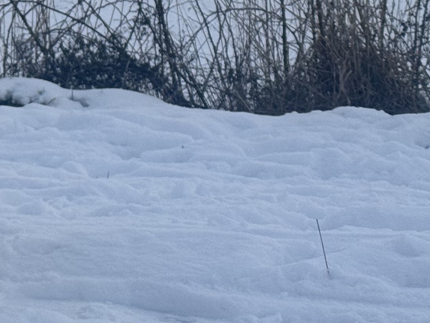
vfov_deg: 9.4
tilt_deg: -0.4
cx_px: -203
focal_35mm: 157
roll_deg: -0.8
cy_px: -19
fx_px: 1950
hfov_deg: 12.0
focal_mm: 6.76
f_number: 1.78
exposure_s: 1/2415
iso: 64
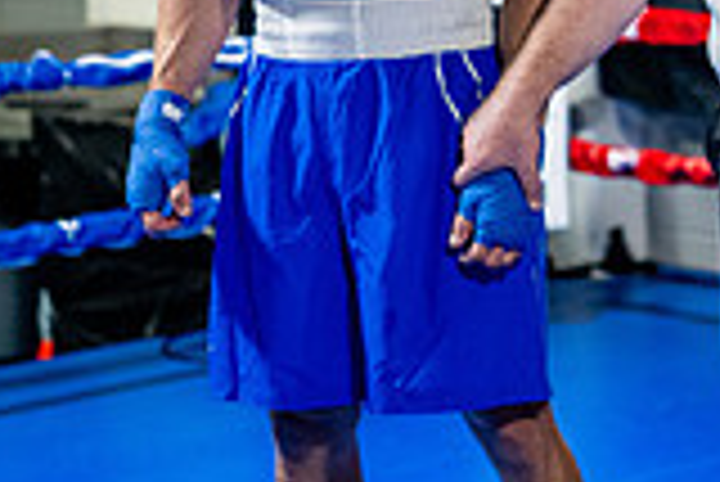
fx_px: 3623
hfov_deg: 11.1
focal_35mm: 181
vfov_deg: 7.5
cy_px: -137
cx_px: 882
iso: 5000
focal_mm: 50
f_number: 2
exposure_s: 1/1000
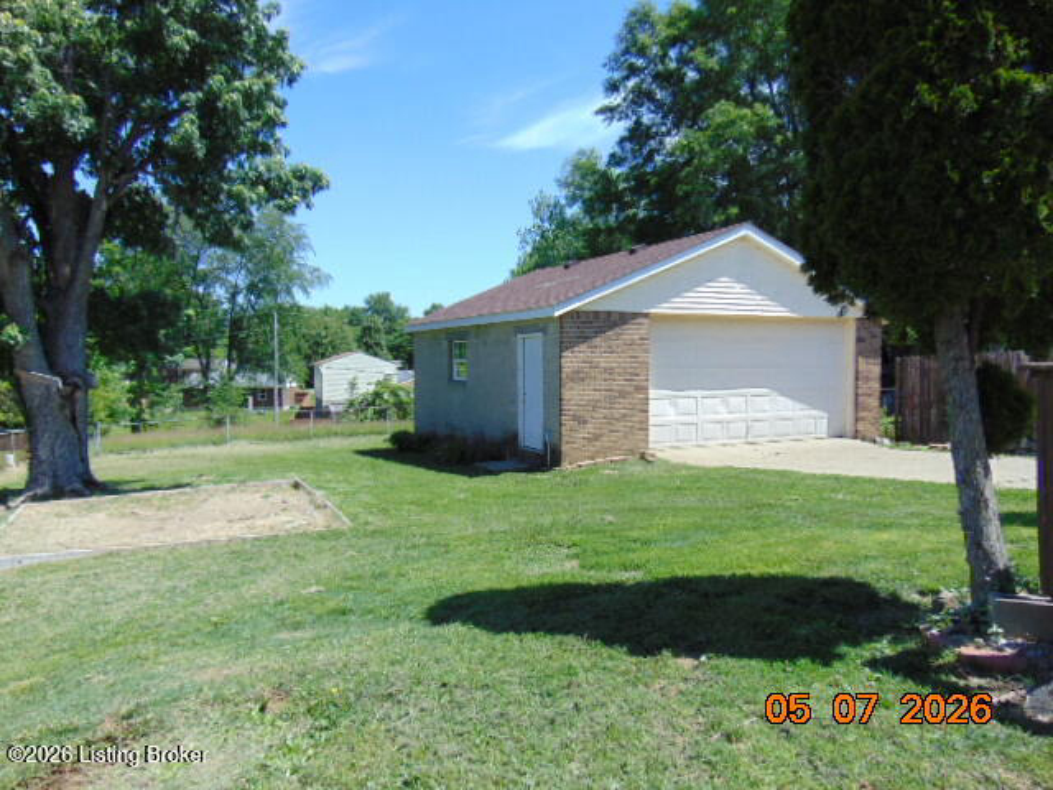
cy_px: 395
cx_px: 526
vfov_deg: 54.9
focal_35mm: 25
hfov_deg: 69.4
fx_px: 760
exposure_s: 1/800
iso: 80
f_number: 3
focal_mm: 4.5
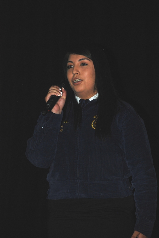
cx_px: 80
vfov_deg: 10.1
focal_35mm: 202
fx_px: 1338
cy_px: 119
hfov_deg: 6.8
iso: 220
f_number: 5.6
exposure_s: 1/60
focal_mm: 135
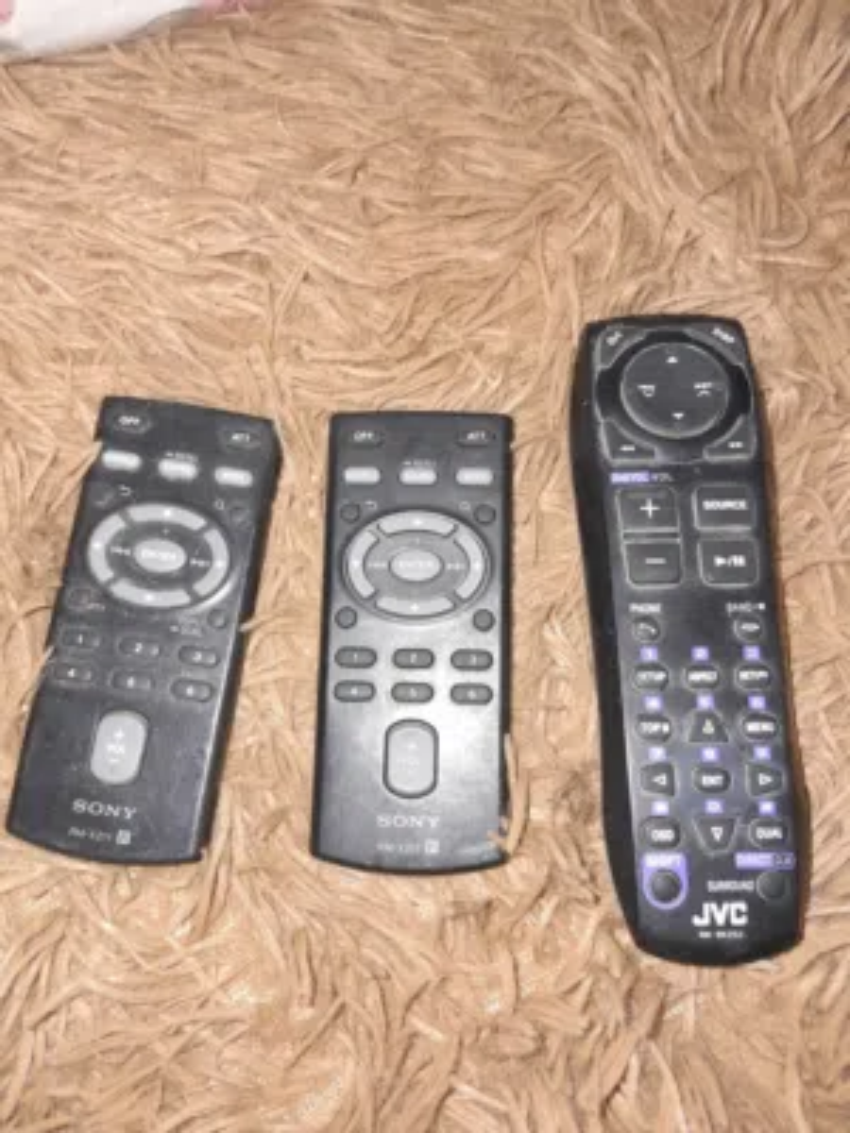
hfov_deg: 53.1
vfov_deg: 67.3
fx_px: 851
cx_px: 425
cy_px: 566
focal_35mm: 26
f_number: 1.8
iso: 100
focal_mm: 3.98
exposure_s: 1/17
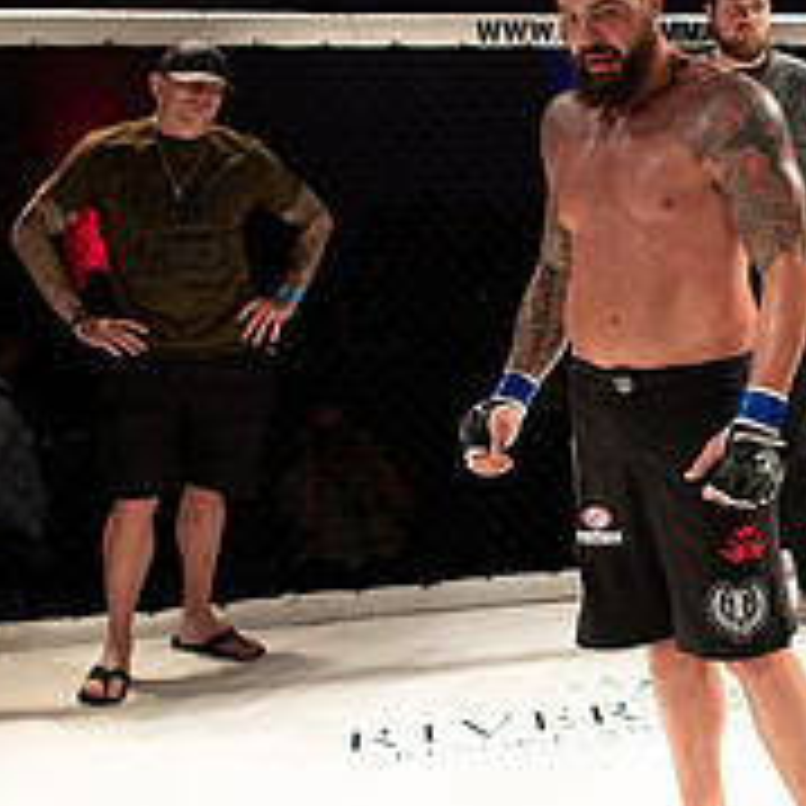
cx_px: 1036
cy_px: 308
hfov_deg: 23.3
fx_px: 1739
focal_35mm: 66
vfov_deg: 26.0
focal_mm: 24
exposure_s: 1/1000
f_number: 2.8
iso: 560
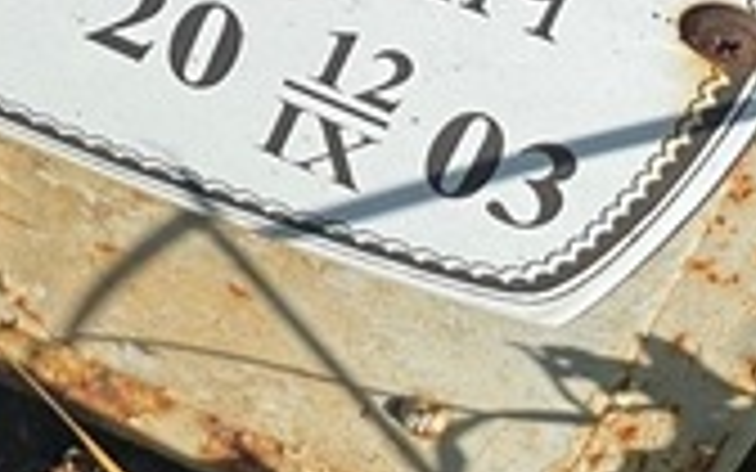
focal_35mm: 262
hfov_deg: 8.0
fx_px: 5398
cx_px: -72
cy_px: -382
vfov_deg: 4.9
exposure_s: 1/1295
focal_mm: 6
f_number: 2
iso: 20
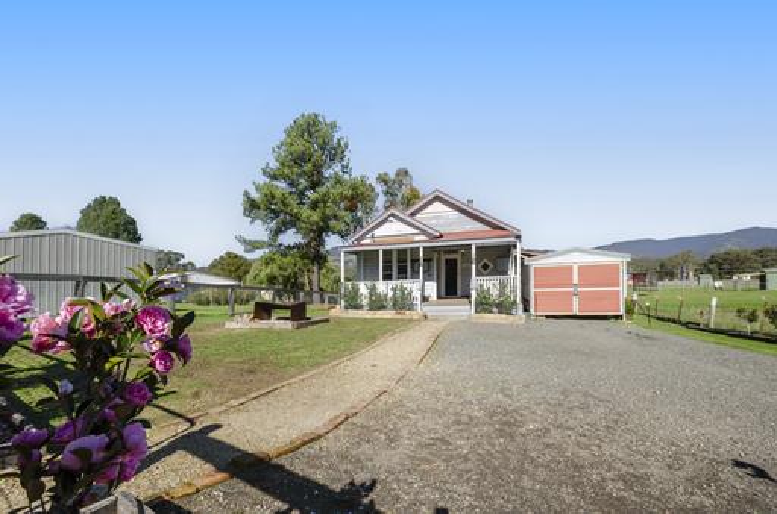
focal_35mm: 15
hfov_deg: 100.5
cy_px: 257
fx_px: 323
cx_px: 388
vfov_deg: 77.1
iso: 110
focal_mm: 10
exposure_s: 1/250
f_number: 8
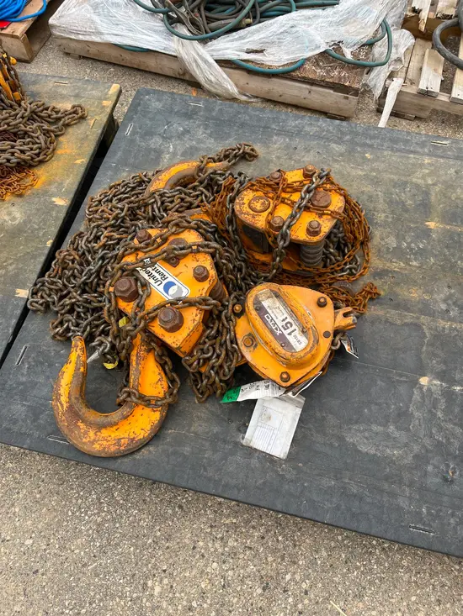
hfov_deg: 53.1
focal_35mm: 26
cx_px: 232
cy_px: 308
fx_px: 464
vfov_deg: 67.3
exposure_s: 1/381
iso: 50
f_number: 1.6
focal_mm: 5.1
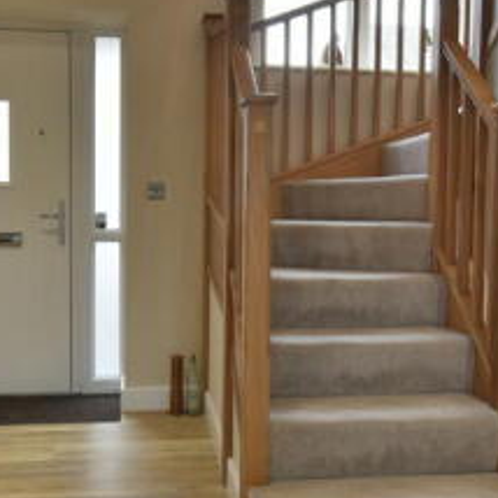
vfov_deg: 42.8
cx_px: 213
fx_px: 635
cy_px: 252
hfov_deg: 42.7
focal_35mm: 39
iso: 400
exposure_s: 1/2
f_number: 8
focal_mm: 10
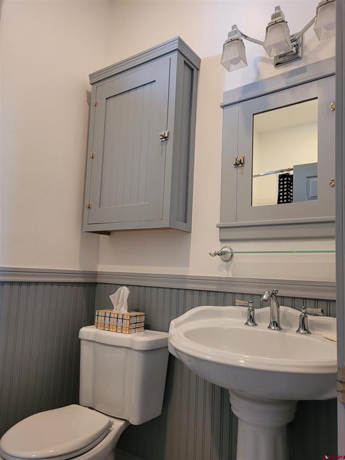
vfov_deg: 67.3
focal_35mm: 26
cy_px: 230
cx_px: 172
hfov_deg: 53.1
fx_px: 346
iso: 200
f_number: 1.8
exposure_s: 1/40
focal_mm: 5.4
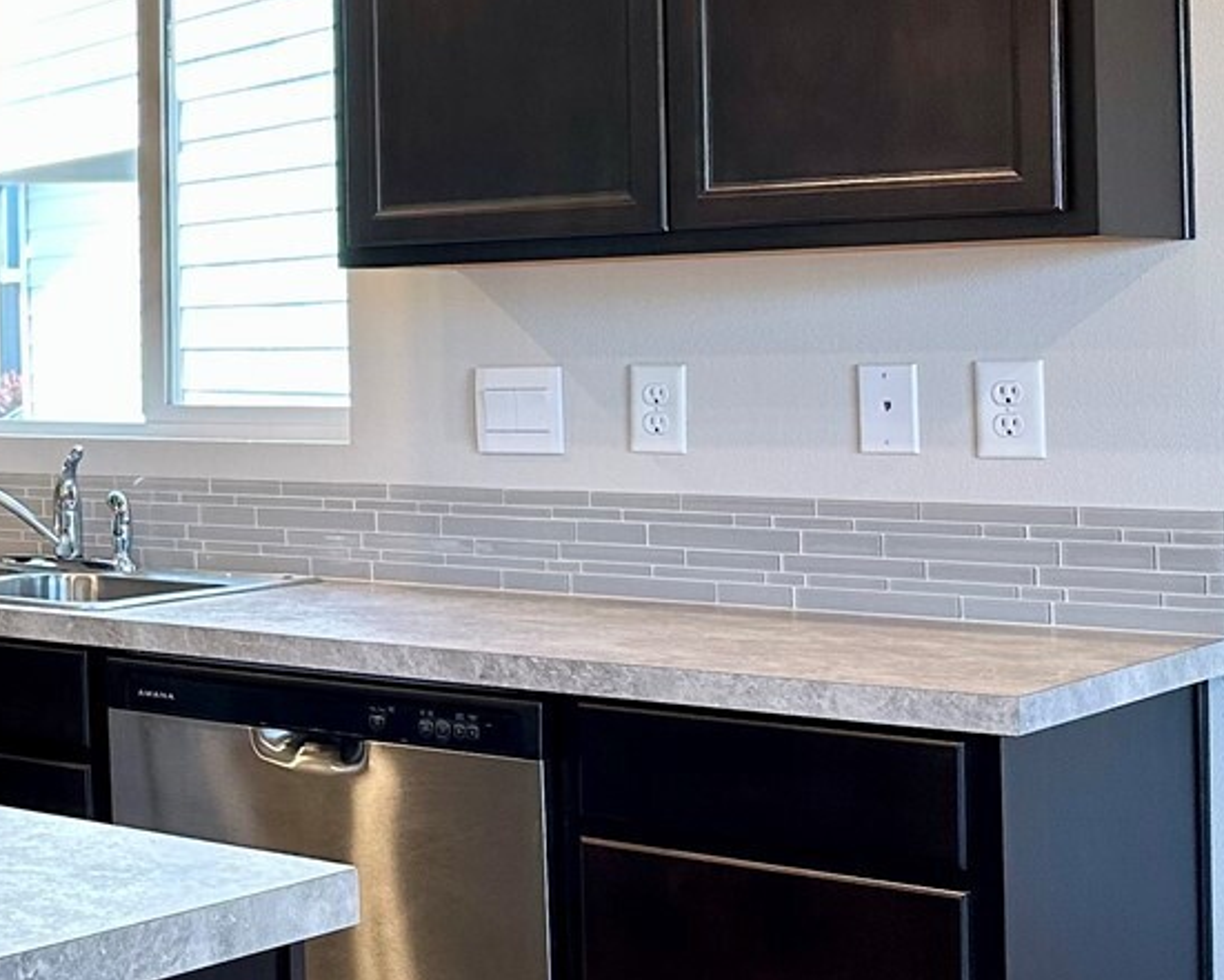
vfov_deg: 22.4
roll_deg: +1.1
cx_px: -531
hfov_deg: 23.3
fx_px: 2464
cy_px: 329
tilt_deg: +0.9
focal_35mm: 68
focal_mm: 6.86
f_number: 1.78
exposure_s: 1/120
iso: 160
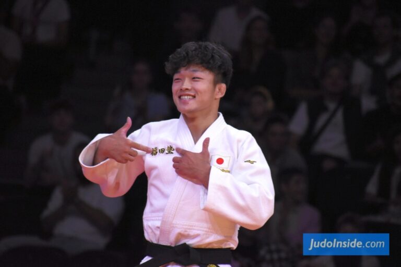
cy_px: 134
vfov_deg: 3.5
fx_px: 4344
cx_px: 200
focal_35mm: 390
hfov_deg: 5.3
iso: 3200
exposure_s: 1/500
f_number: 6.3
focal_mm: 260
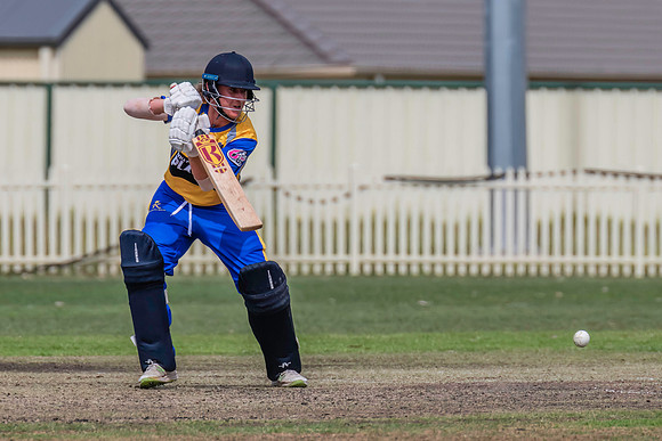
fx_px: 14777
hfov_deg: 2.6
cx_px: 286
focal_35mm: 803
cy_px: 212
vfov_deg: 1.7
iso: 800
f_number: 8
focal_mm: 600
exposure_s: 1/2500
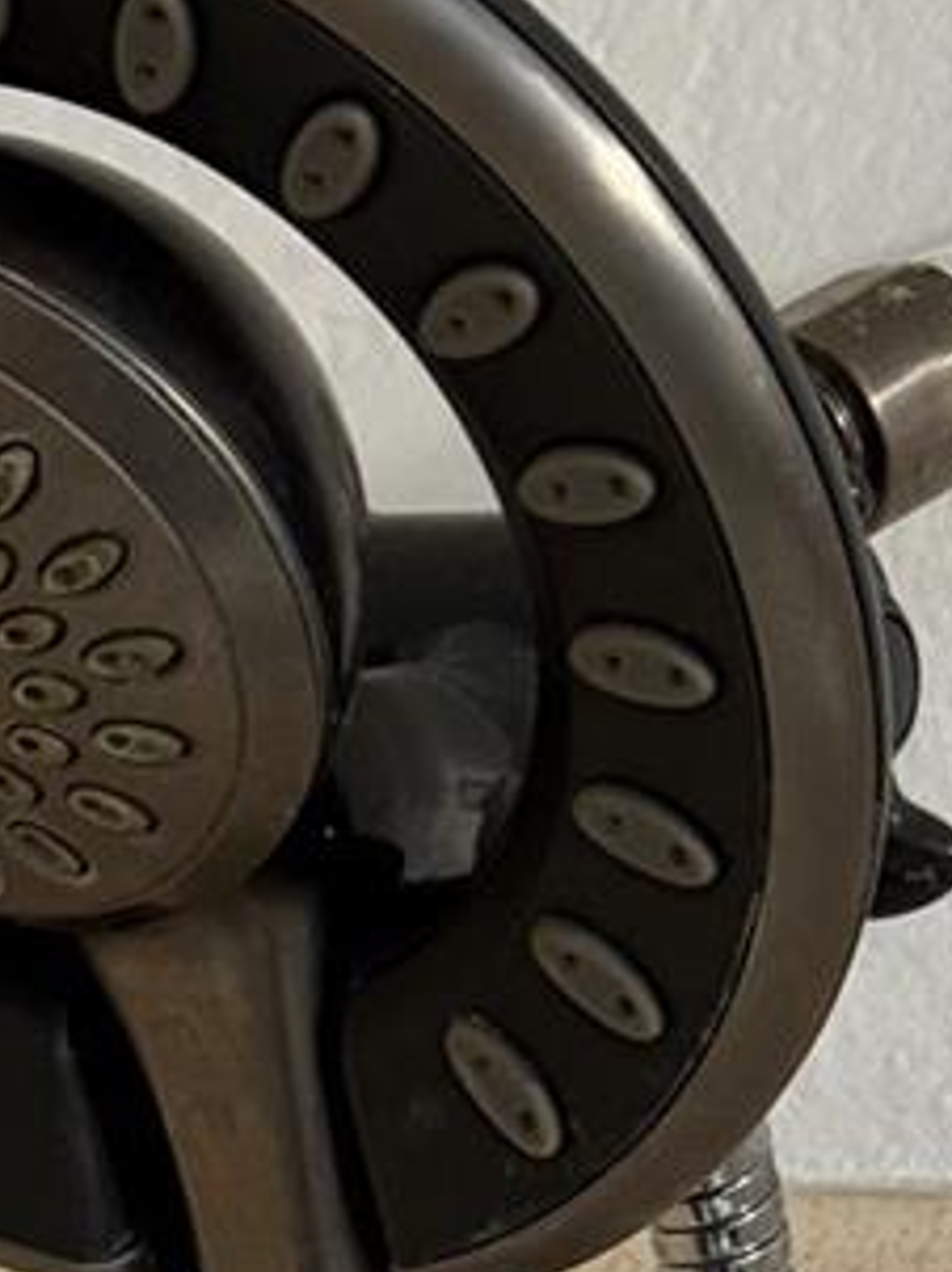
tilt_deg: +8.0
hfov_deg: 7.8
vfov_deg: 10.3
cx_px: 244
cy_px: 1365
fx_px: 7014
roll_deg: -5.4
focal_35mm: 191
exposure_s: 1/60
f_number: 1.78
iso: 160
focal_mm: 6.76
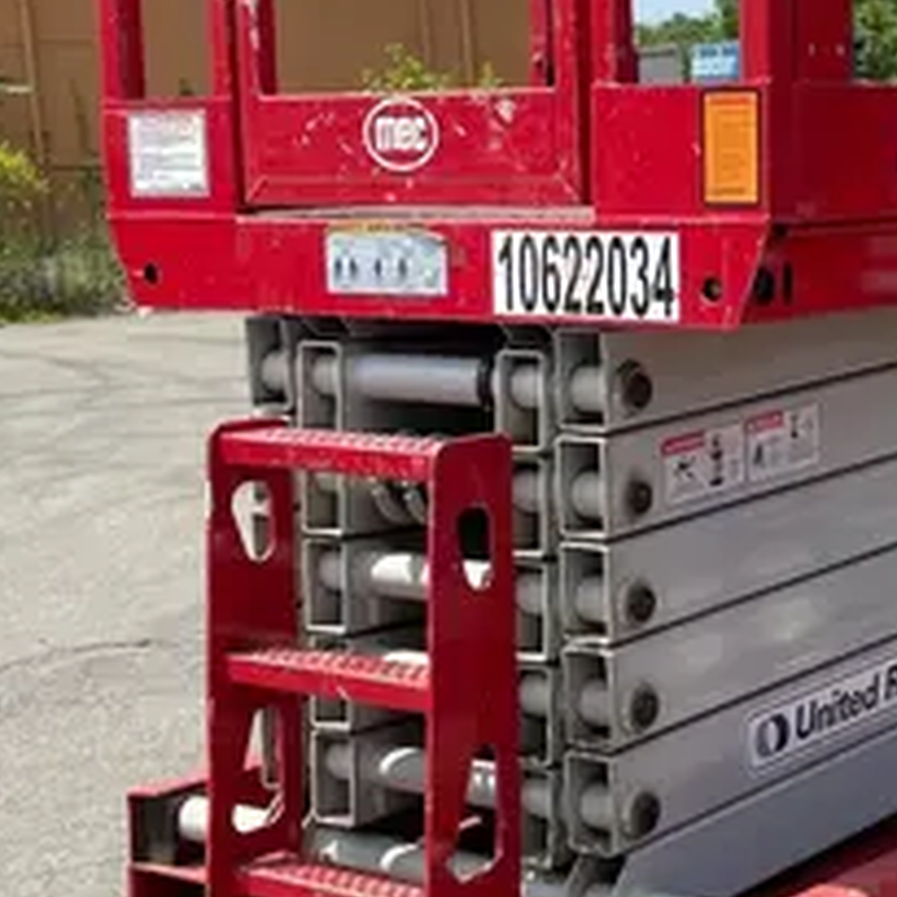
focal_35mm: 82
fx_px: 2404
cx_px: 718
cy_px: 422
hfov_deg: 20.9
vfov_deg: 21.1
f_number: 1.6
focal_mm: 4.2
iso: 32
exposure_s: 1/2564
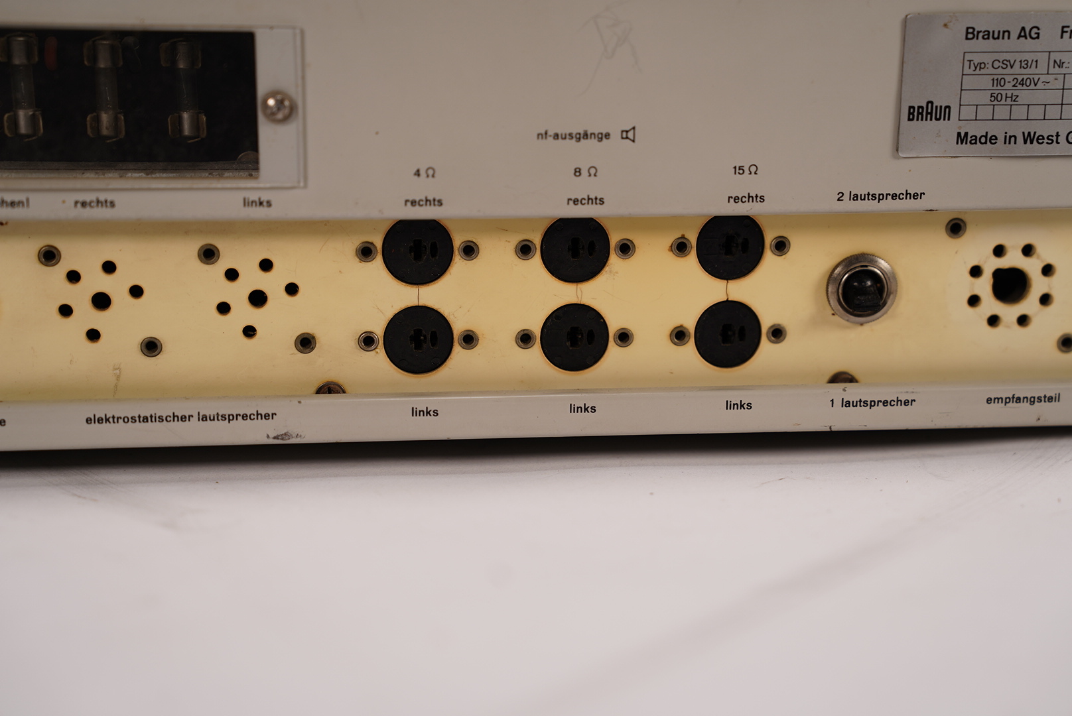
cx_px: 536
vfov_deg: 19.5
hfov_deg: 28.8
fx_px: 2086
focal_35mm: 70
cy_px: 358
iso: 125
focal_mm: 70
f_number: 3.5
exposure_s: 1/200
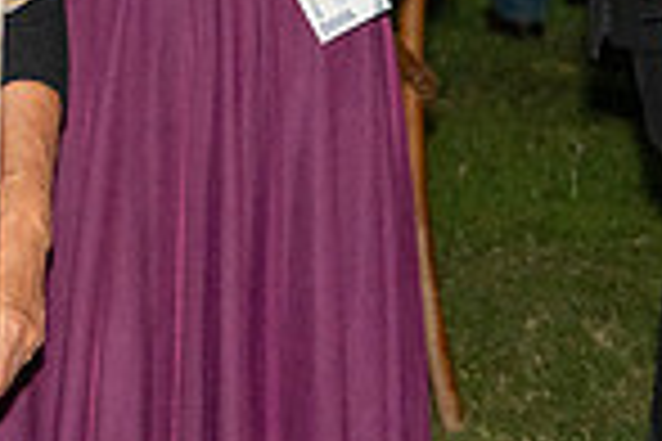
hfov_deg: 7.4
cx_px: -180
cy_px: -245
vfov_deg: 4.9
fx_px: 5093
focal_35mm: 277
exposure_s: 1/200
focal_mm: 70
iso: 2000
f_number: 6
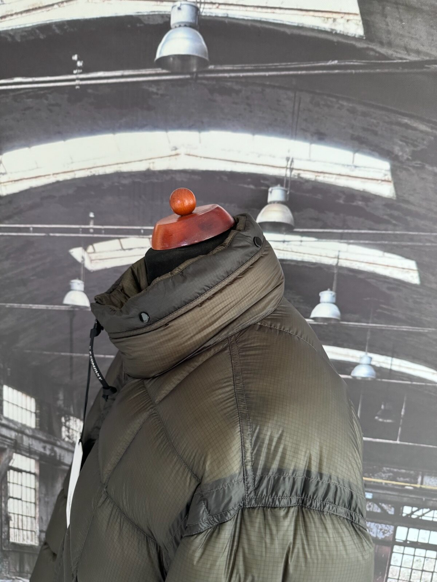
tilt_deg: -13.0
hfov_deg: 56.8
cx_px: 218
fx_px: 404
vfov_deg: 71.6
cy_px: 291
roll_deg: -3.8
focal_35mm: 24
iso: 320
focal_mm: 6.76
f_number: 1.78
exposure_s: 1/60
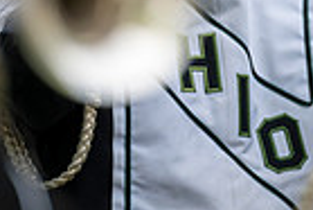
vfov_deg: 1.7
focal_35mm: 834
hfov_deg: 2.5
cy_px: -178
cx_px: 270
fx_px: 7259
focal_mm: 200
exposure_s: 1/1000
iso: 400
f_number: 2.8
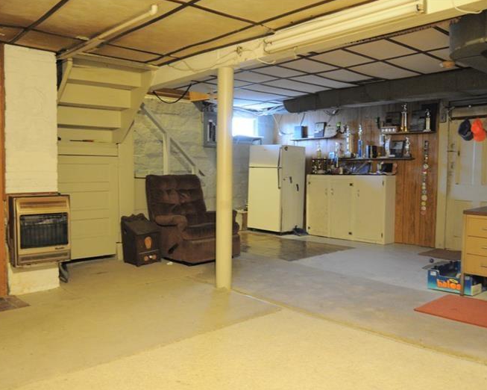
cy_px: 194
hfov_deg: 57.2
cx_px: 240
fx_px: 447
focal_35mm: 31
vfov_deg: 47.1
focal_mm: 18
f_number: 3.5
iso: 1600
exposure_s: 1/6
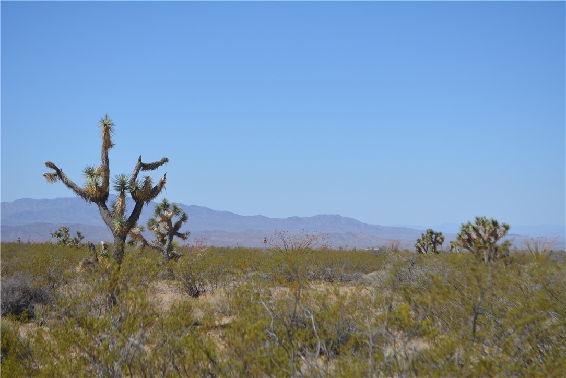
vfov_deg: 16.6
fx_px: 1298
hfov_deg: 24.6
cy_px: 189
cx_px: 283
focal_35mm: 82
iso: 400
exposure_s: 1/2000
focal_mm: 55
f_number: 7.1
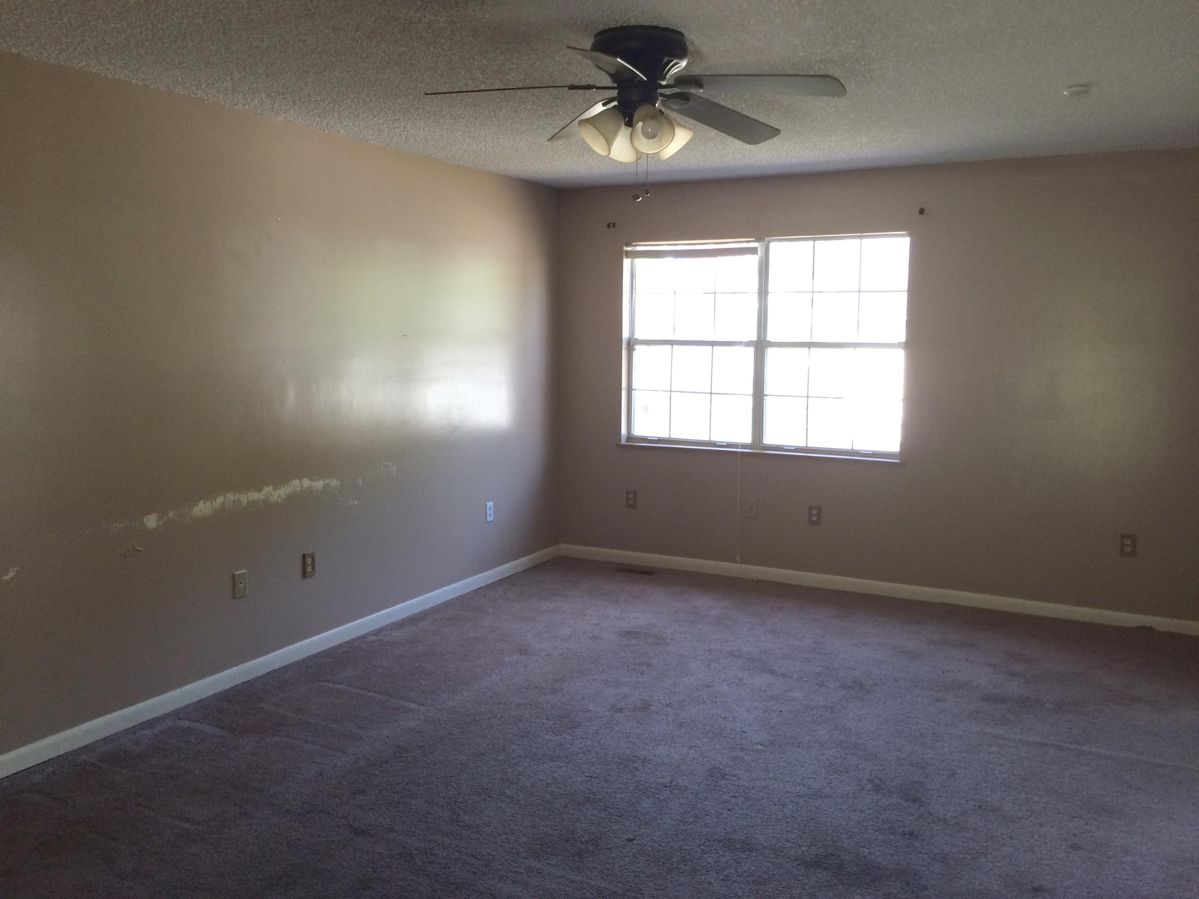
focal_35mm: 29
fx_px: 1004
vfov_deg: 48.2
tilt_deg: -7.2
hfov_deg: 61.7
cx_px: 600
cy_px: 450
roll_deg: +0.6
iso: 40
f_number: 2.2
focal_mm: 4.15
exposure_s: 1/30
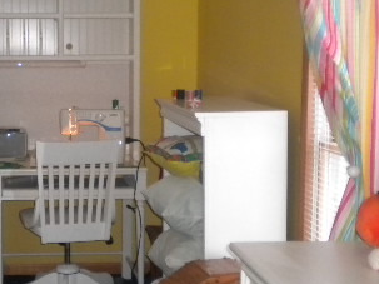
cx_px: 70
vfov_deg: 19.9
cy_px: 129
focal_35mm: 74
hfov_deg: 25.8
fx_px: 810
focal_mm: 6.3
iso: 400
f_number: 3.1
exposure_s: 1/30
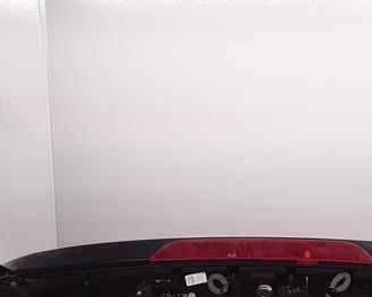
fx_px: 584
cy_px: 240
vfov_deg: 28.0
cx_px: 263
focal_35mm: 53
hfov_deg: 34.8
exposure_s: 1/140
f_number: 1.9
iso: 100
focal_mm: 2.91
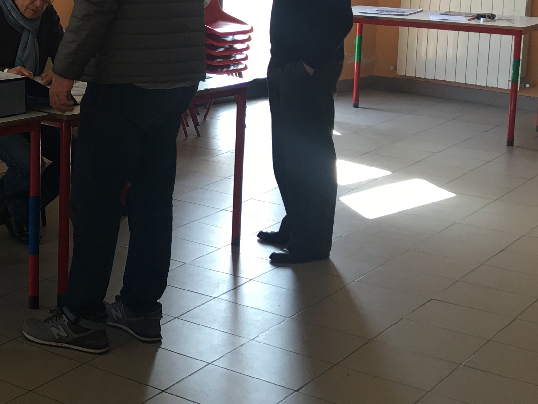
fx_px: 1103
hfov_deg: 24.7
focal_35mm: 71
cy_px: 58
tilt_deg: -7.8
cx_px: -114
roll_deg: -0.9
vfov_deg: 20.4
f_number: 2.2
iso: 25
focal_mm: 4.15
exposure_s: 1/33
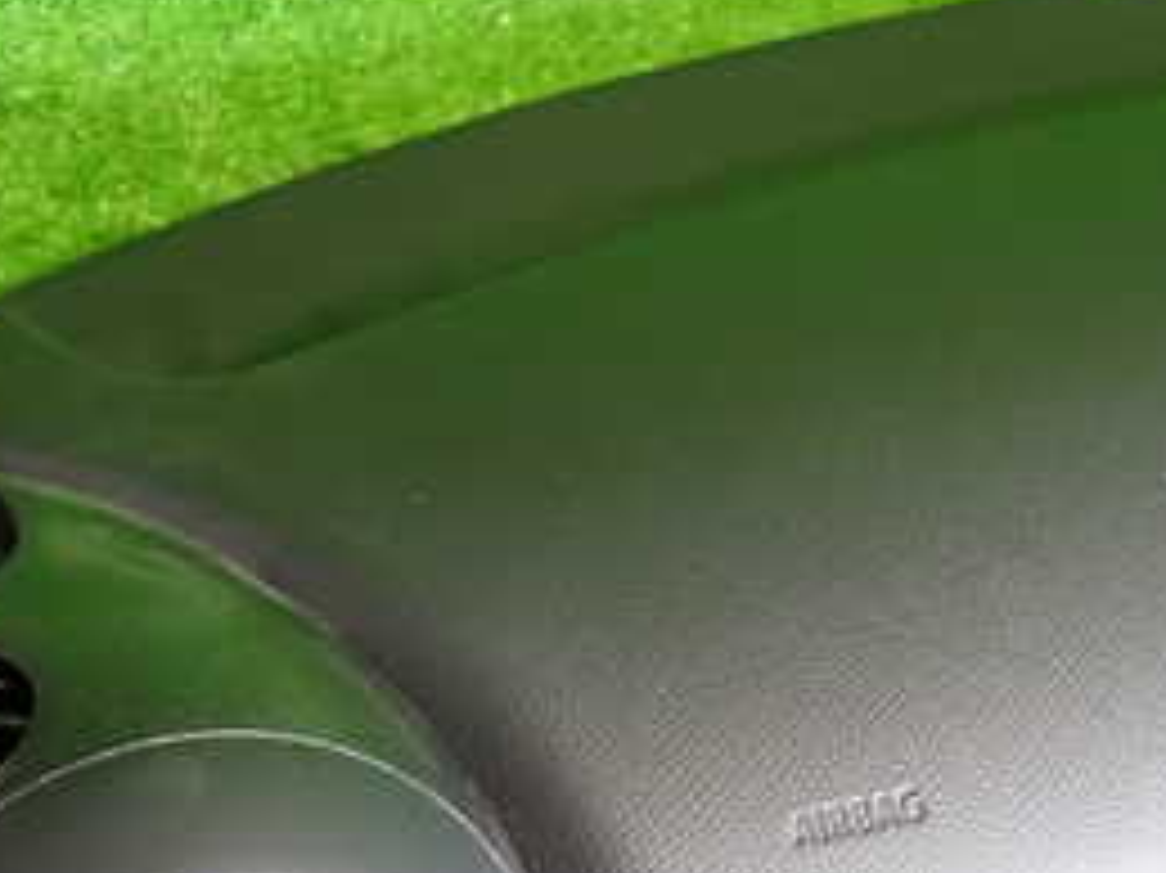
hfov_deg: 33.2
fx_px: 1953
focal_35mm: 58
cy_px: 801
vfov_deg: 24.4
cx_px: 635
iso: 400
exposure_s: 1/30
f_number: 2
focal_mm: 4.5
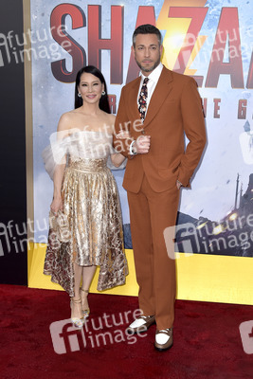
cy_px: 190
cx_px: 126
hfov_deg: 33.4
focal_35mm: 40
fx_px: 421
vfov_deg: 48.4
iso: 400
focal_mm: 40
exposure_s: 1/250
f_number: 6.3
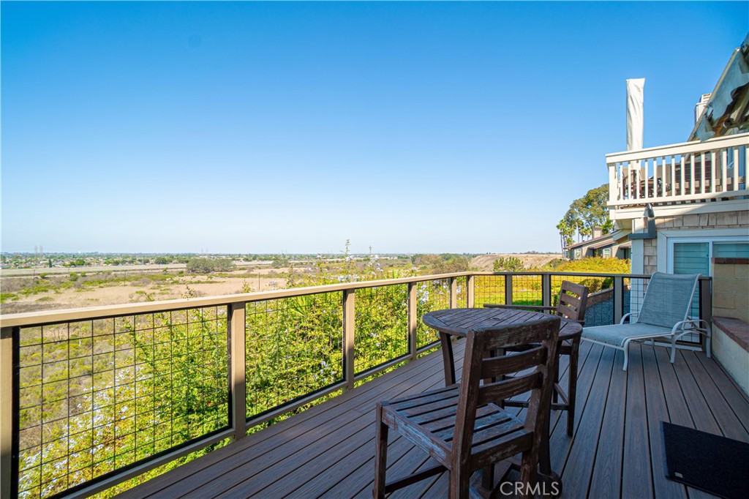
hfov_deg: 100.4
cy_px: 250
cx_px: 374
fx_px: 312
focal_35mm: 15
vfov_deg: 77.3
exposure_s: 1/200
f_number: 7.1
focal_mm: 10
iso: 100
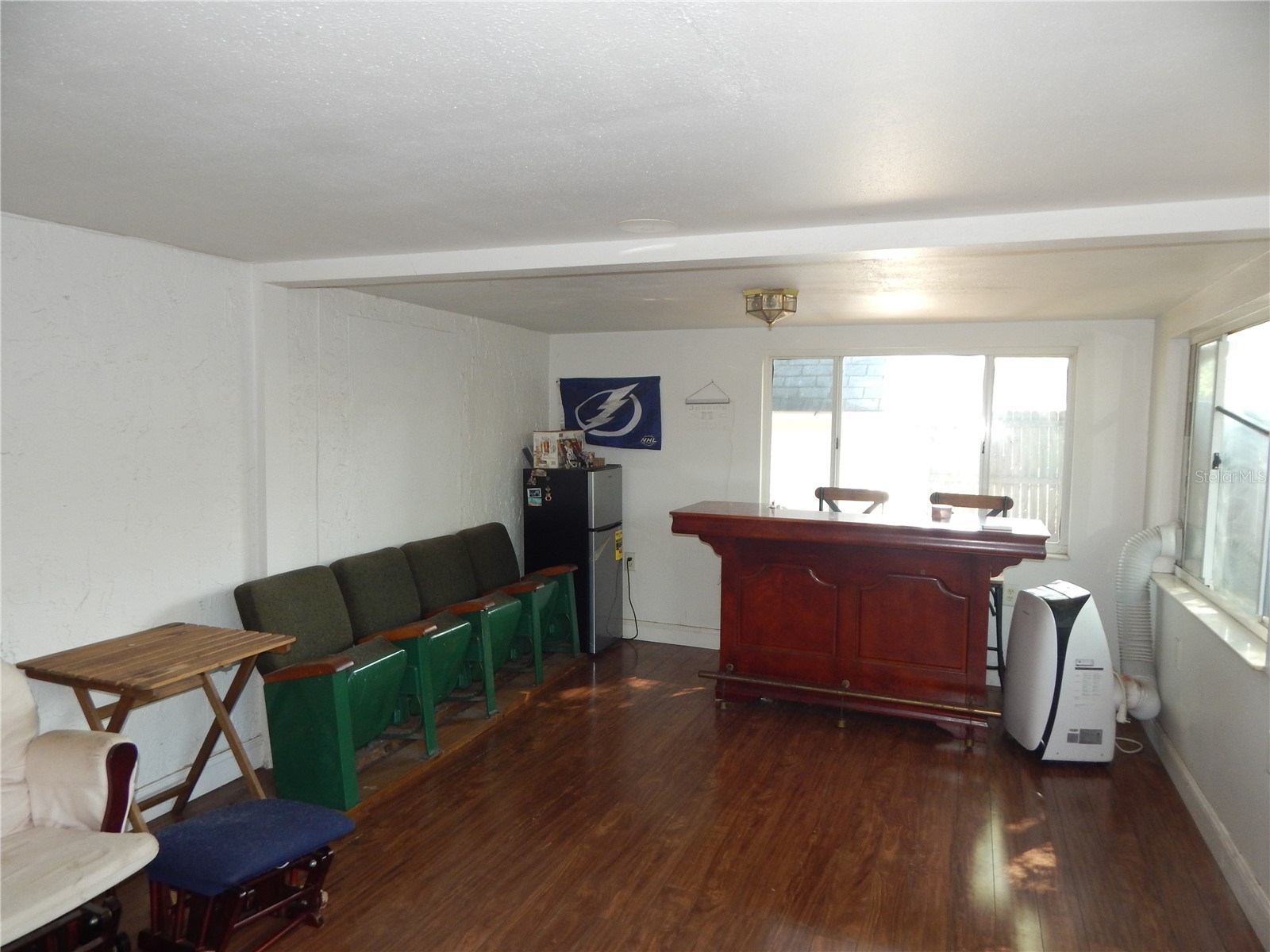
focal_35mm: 22
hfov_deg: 76.4
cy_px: 476
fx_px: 807
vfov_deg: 61.1
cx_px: 635
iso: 200
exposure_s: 1/30
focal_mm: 4
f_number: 3
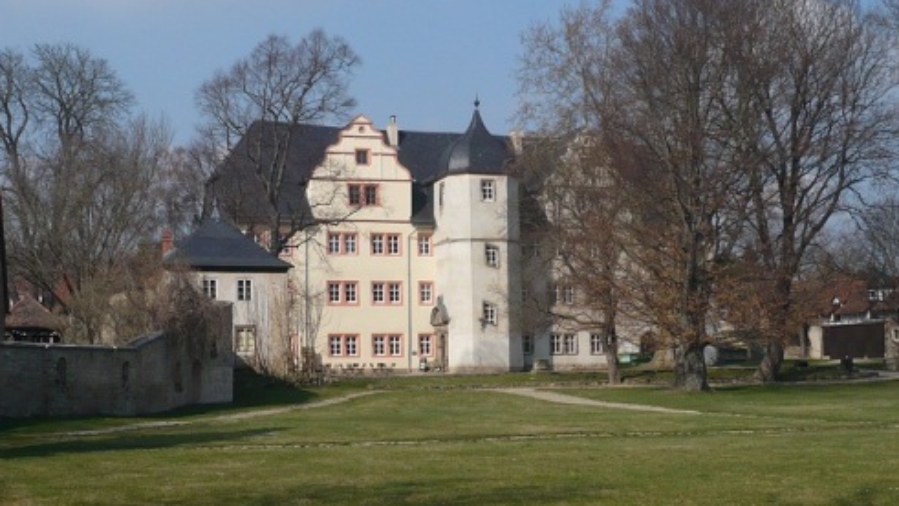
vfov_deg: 19.7
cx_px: 449
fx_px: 1454
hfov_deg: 34.4
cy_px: 245
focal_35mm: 61
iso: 100
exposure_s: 1/320
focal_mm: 6.6
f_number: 9
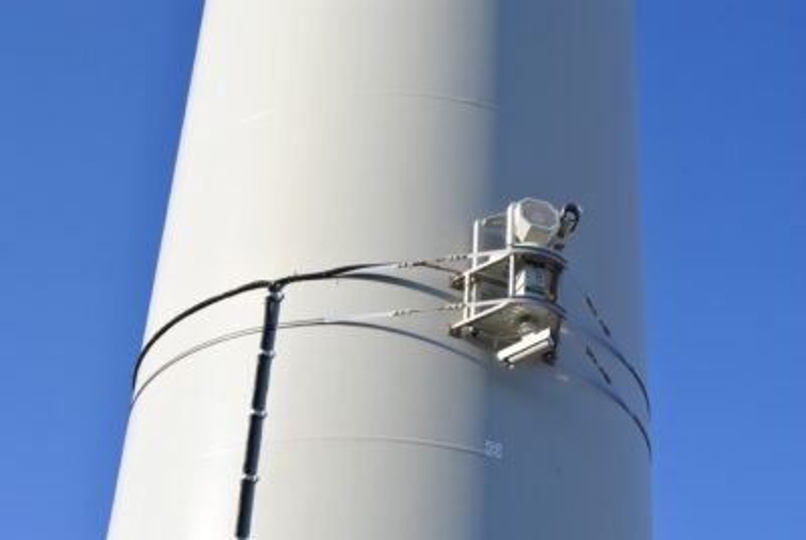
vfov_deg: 16.6
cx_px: 403
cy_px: 270
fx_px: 1850
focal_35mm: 82
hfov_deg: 24.6
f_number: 10
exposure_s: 1/250
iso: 180
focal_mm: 55
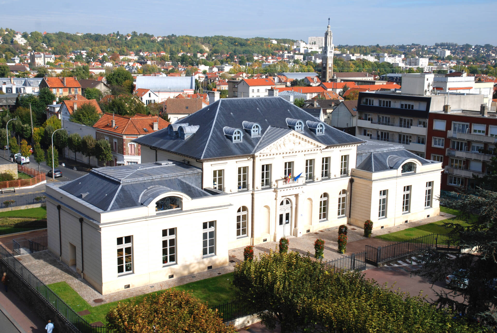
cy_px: 166
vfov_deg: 30.9
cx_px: 248
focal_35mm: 44
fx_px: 601
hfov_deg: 44.9
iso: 100
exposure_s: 1/320
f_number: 9
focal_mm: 29
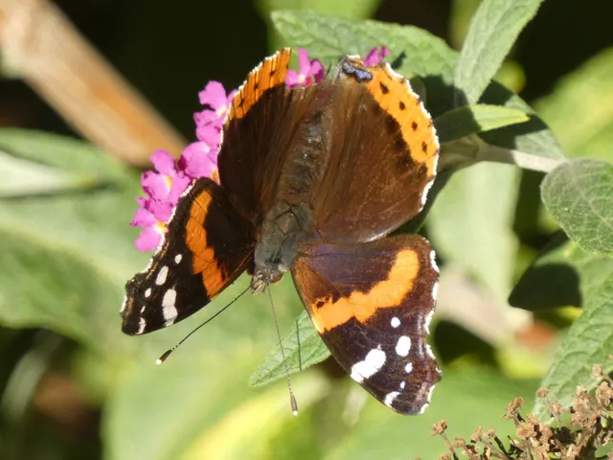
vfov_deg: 2.6
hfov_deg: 3.5
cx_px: 306
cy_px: 230
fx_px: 10023
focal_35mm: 566
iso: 125
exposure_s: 1/100
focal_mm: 101.4
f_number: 5.6
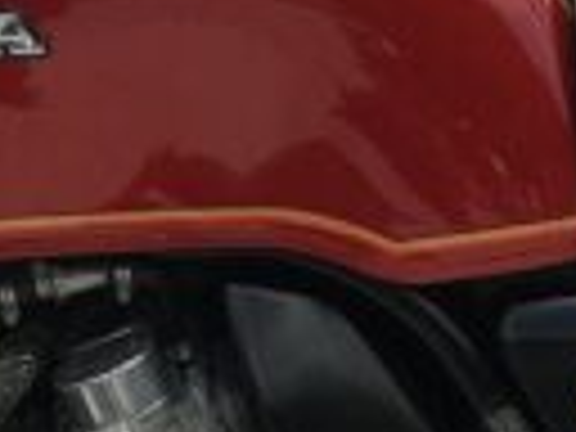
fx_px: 3860
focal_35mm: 232
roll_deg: +2.1
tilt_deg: -24.0
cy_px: 819
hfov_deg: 8.5
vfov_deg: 6.3
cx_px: 562
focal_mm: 4.15
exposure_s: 1/1399
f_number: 2.2
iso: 25
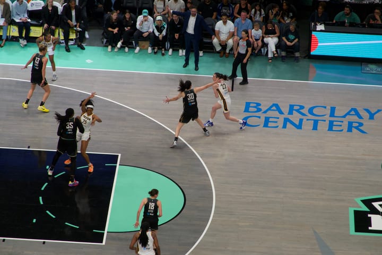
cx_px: 191
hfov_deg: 10.3
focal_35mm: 200
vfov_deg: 6.9
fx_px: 2122
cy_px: 128
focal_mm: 72
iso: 1250
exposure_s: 1/320
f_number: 4.5
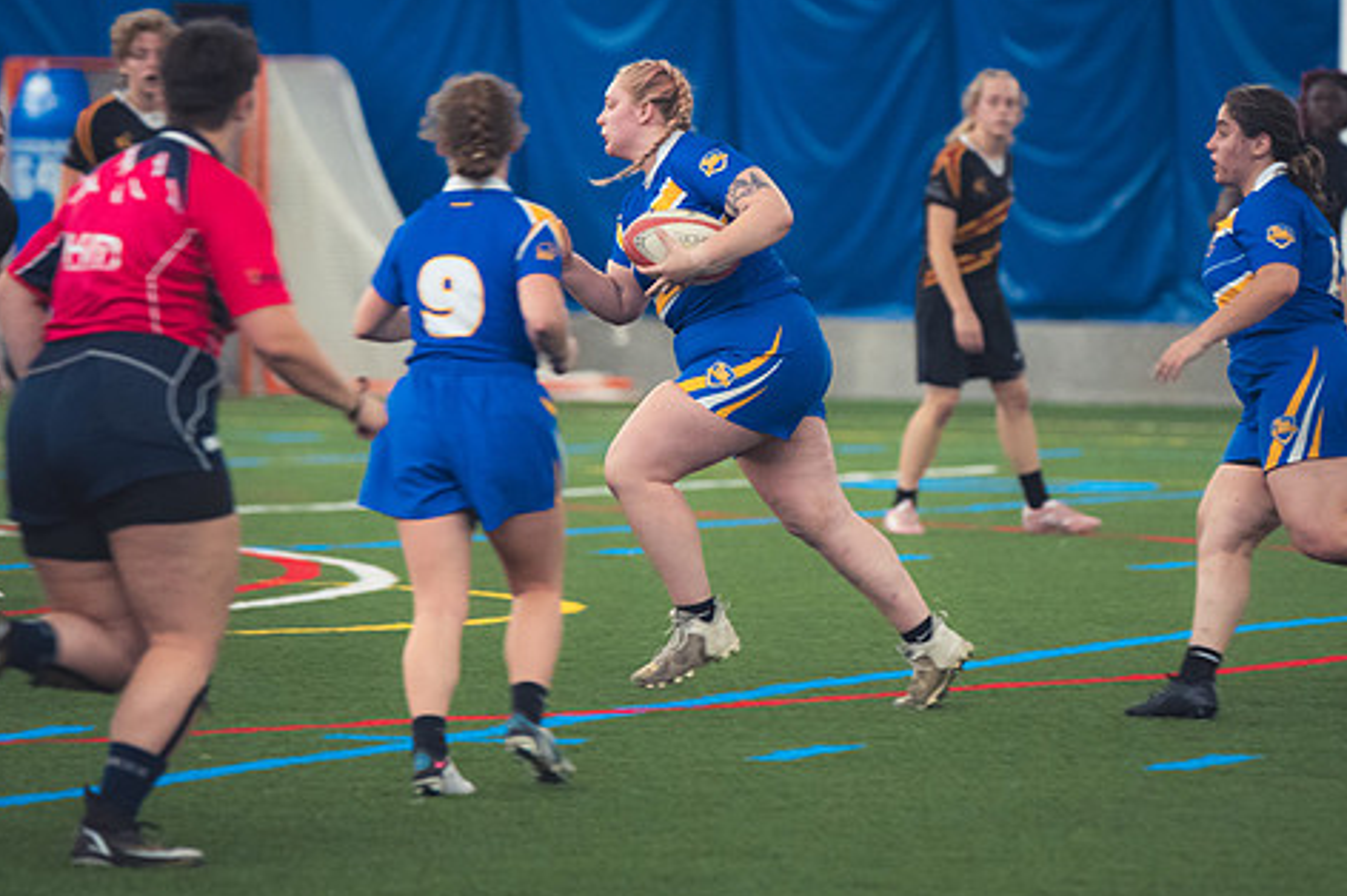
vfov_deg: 3.9
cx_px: 765
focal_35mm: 350
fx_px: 13086
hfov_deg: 5.9
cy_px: 368
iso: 2800
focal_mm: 190
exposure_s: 1/320
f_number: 2.8
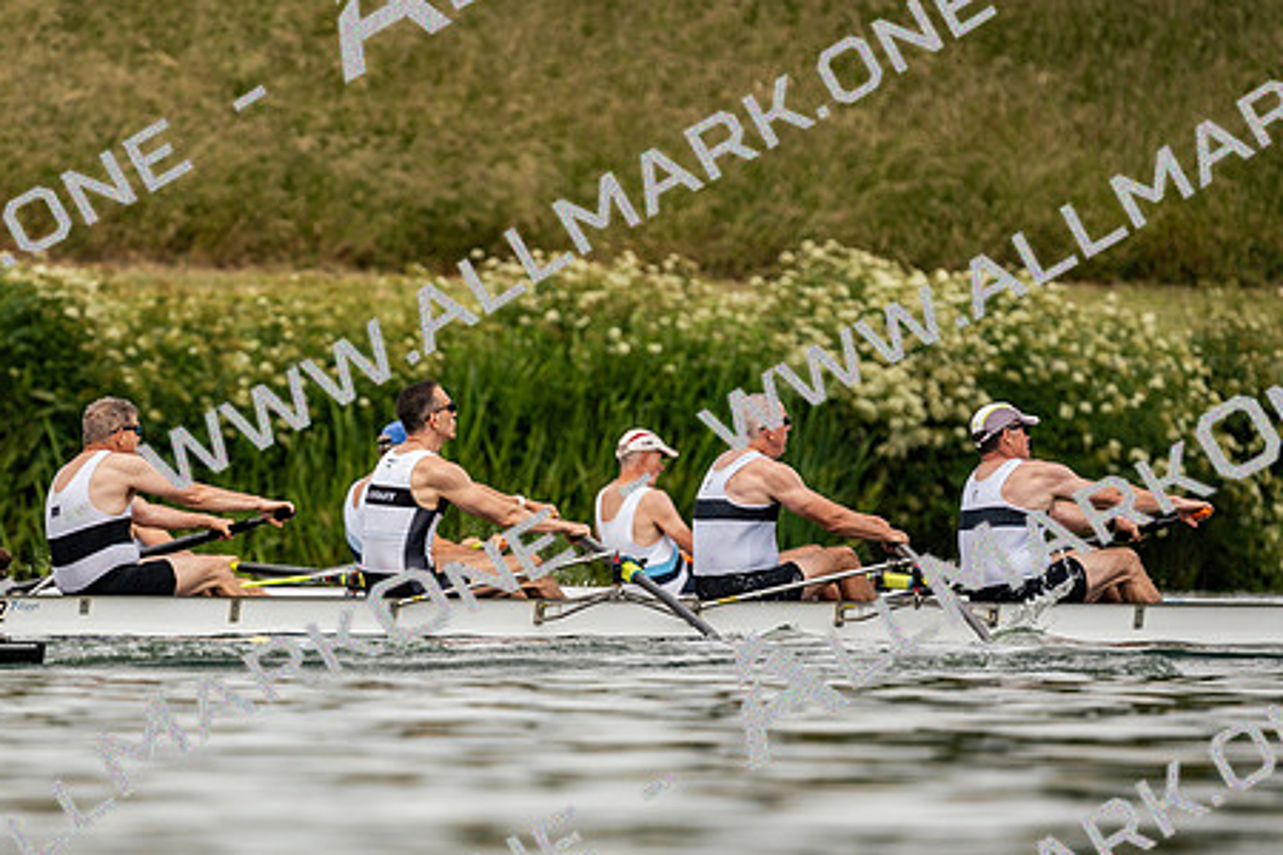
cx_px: 490
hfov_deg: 2.7
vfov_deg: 1.8
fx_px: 27582
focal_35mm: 774
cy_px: 500
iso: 250
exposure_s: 1/2000
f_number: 6.3
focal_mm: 600
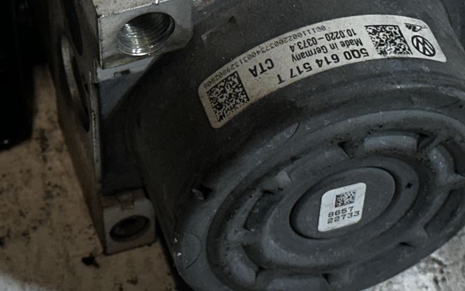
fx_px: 1888
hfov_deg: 14.0
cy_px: -39
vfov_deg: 8.7
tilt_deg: -46.8
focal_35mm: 149
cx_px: 190
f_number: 1.78
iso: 80
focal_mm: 6.86
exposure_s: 1/100
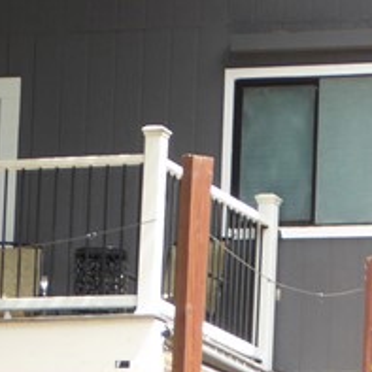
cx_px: 206
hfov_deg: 4.2
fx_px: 5082
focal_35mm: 418
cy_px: 240
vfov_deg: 4.2
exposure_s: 1/80
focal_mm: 15
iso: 100
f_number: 4.8
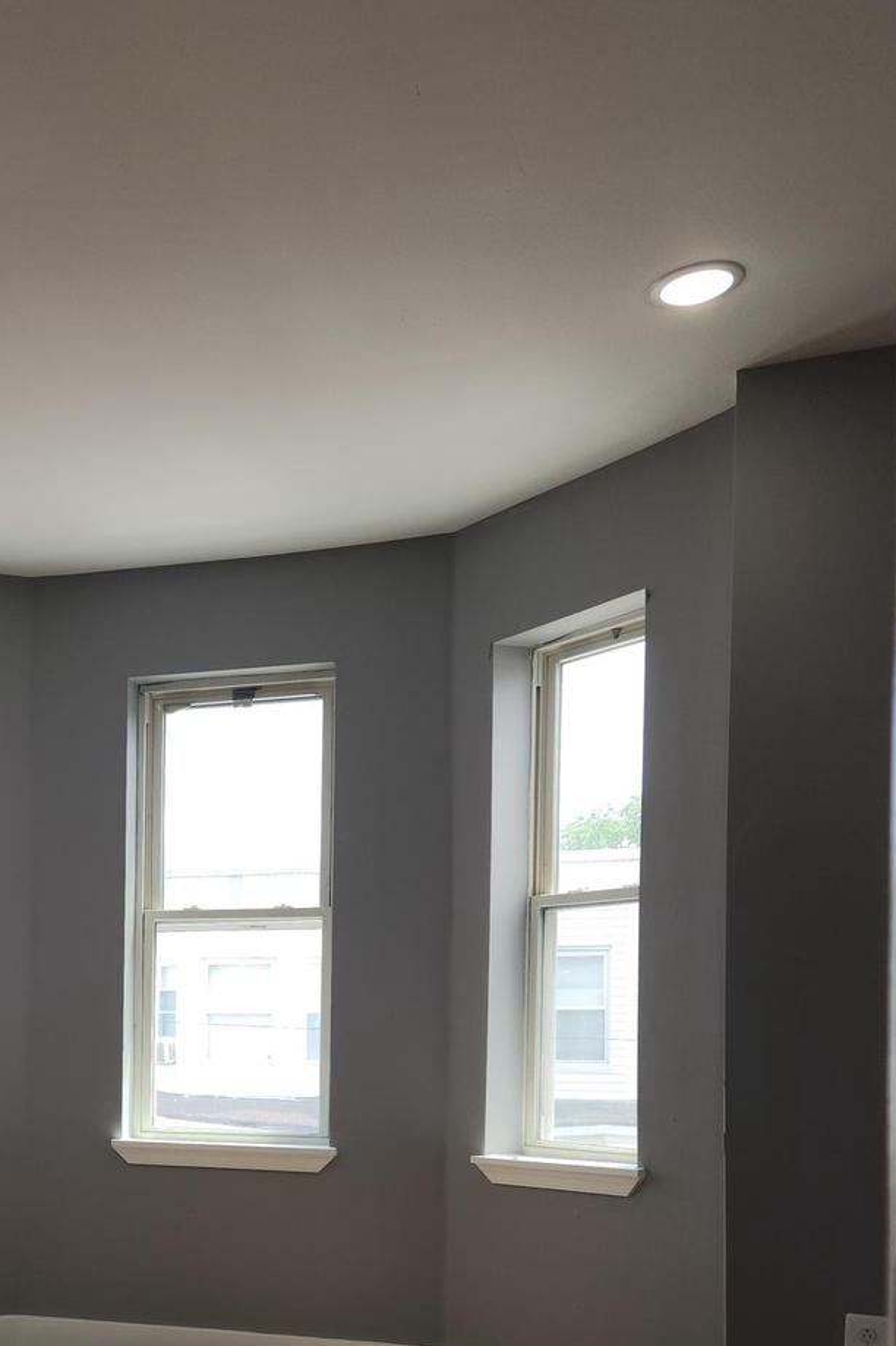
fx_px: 1494
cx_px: 116
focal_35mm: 40
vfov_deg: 46.5
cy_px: 1031
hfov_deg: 32.0
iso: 20
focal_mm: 5.4
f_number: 1.8
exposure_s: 1/154
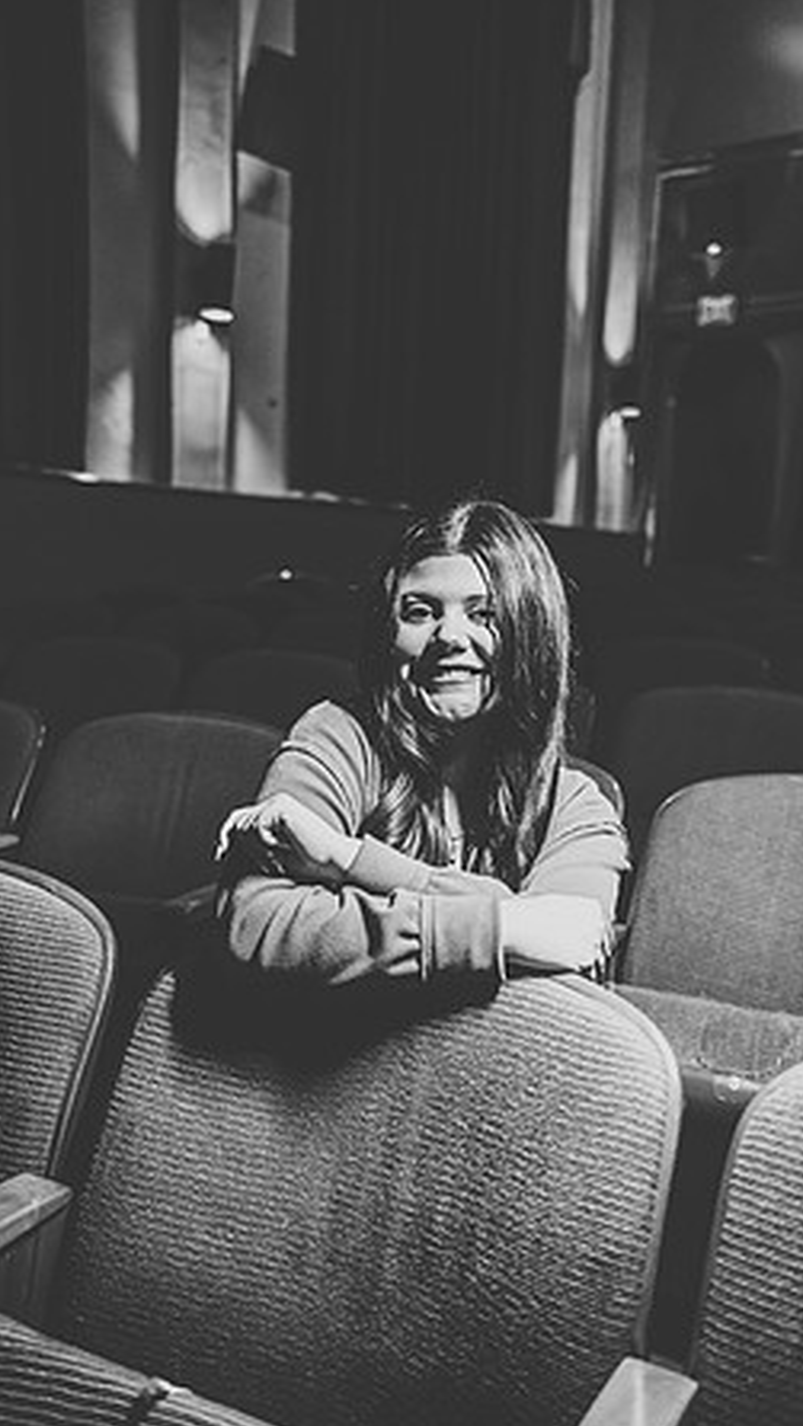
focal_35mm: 37
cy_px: 713
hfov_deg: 32.0
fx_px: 1400
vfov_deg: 54.0
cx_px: 445
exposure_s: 1/125
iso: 1600
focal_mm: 35
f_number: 2.8
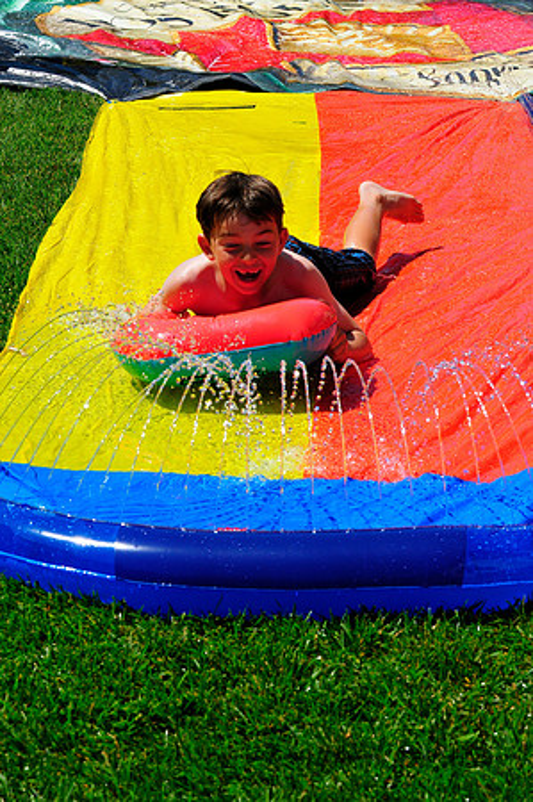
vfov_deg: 19.5
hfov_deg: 13.0
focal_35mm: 105
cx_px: 266
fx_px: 2337
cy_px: 401
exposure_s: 1/640
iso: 400
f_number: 10
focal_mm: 70
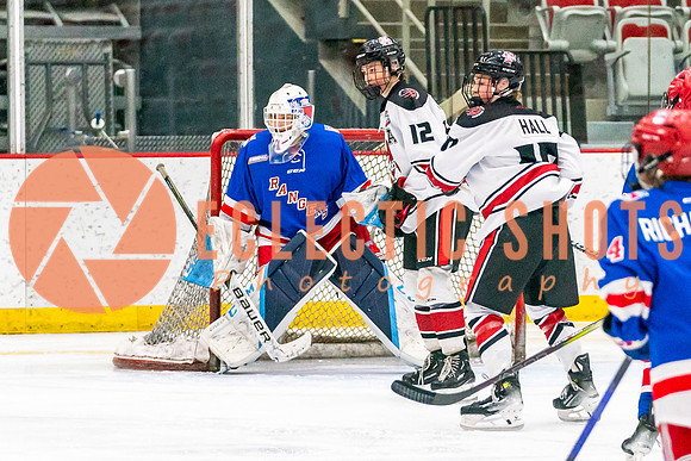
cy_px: 324
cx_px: 326
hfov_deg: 7.2
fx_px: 5519
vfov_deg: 4.8
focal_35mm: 287
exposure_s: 1/1250
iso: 3200
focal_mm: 114
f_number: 2.8
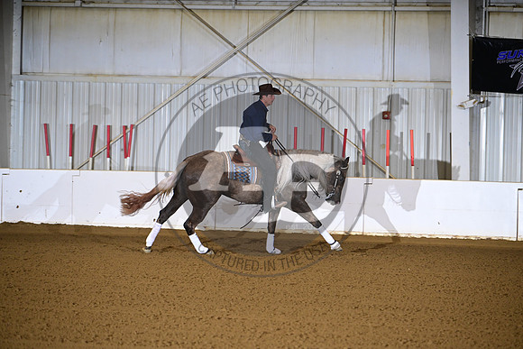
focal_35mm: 200
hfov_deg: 10.3
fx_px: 2906
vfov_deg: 6.9
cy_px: 174
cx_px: 262
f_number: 4
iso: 2500
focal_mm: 200
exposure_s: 1/200
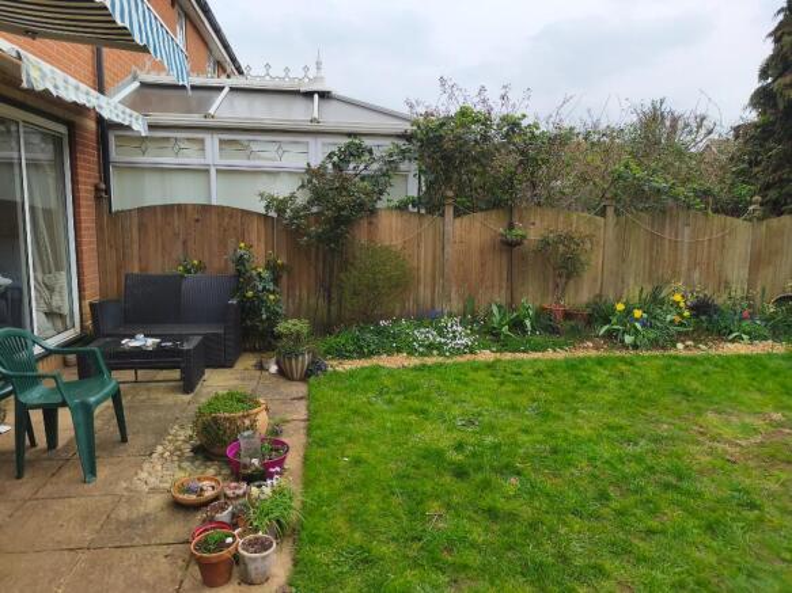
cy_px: 296
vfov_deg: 58.9
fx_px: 526
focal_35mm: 23
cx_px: 396
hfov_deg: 73.9
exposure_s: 1/424
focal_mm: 6.18
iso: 50
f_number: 1.65
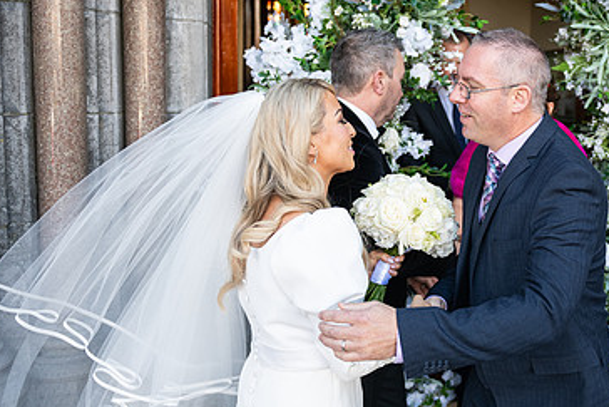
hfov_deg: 44.1
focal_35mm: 43
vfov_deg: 31.2
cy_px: 188
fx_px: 728
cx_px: 448
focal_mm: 27
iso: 500
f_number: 3.5
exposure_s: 1/800
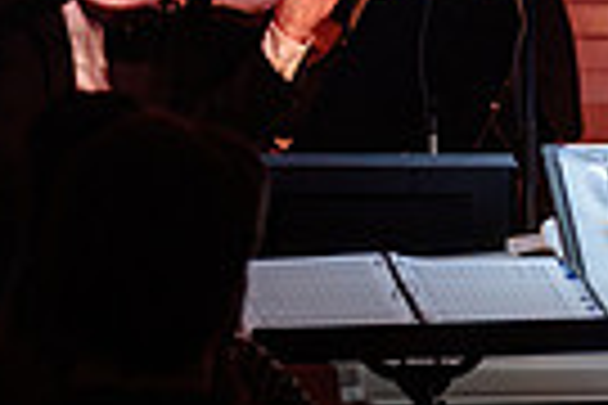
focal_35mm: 459
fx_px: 7751
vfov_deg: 3.0
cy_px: -97
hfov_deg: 4.5
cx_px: 338
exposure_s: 1/80
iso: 2000
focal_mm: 106
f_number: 3.5
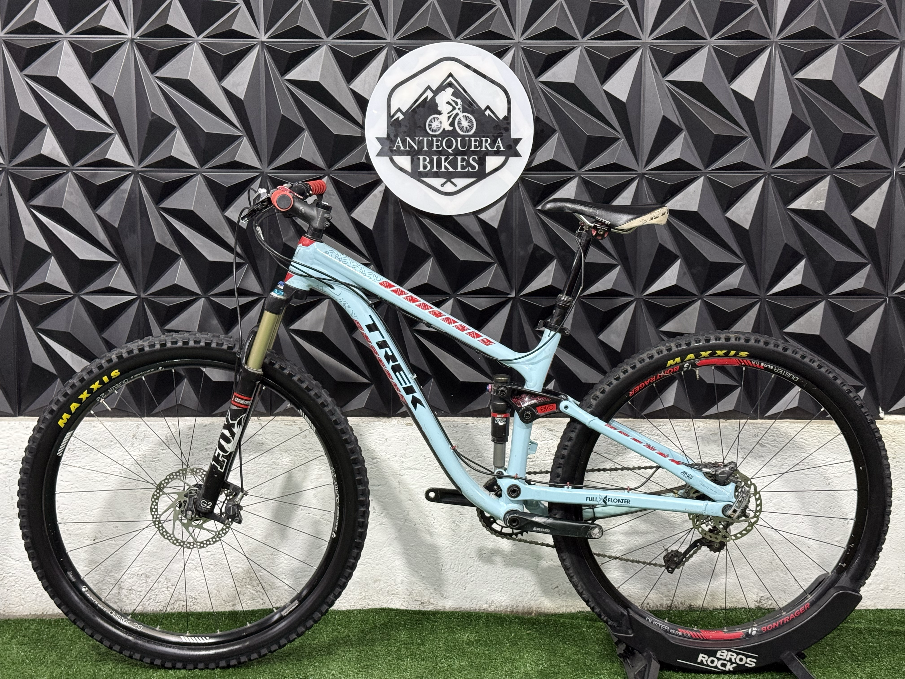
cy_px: 340
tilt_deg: -8.3
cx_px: 452
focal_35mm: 48
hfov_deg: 39.7
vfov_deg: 30.3
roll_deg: -0.3
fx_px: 1255
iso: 160
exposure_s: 1/60
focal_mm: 6.76
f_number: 1.78
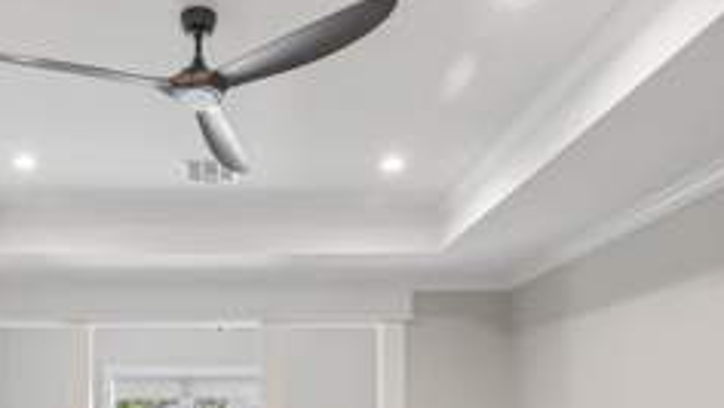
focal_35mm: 34
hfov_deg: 56.2
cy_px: 452
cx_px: 218
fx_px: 653
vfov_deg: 30.8
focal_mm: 16
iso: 400
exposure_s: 1/8
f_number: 8
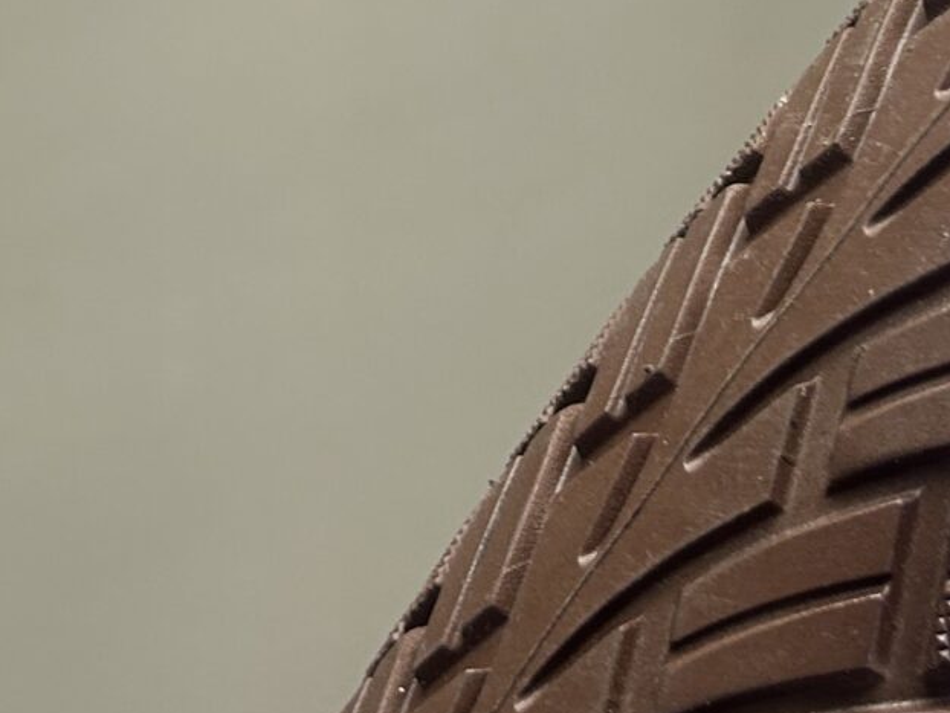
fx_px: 2938
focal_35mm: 107
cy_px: -156
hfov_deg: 18.4
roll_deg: +0.5
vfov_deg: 13.4
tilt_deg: -32.4
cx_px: 414
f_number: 1.5
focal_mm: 5.7
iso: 50
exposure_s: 1/100
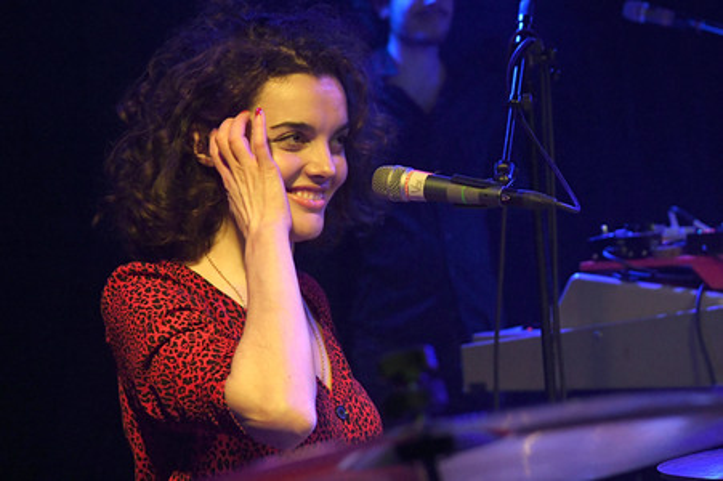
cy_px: 240
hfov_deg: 28.1
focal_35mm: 72
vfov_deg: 18.9
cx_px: 362
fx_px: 1445
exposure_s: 1/125
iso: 3200
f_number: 3.5
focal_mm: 48
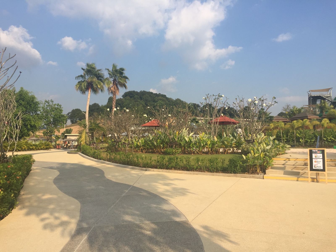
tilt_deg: +3.5
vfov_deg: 48.2
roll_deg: -1.4
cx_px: 168
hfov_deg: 61.7
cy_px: 126
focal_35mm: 29
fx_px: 281
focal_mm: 4.15
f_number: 2.2
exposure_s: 1/1980
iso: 32
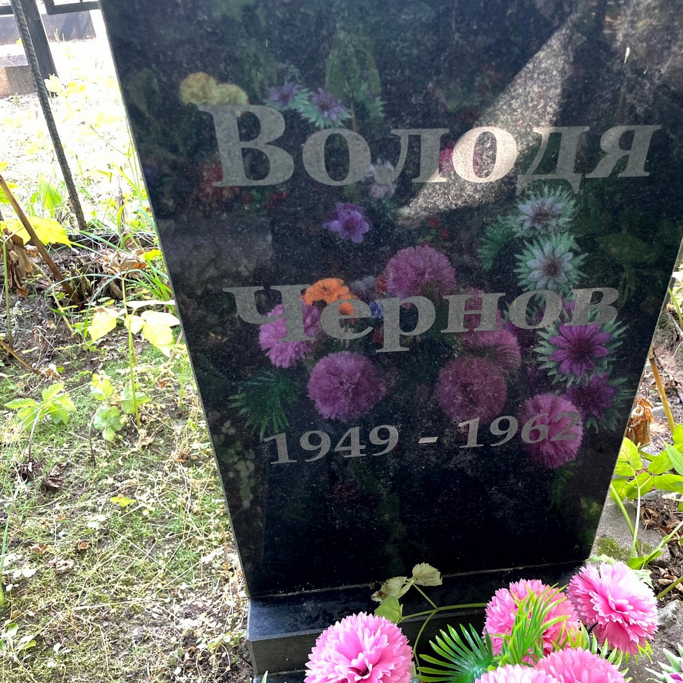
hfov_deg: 51.8
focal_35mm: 31
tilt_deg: -40.5
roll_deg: -1.7
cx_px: 441
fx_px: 692
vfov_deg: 52.5
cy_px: 341
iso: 125
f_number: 1.6
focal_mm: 4.2
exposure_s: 1/103
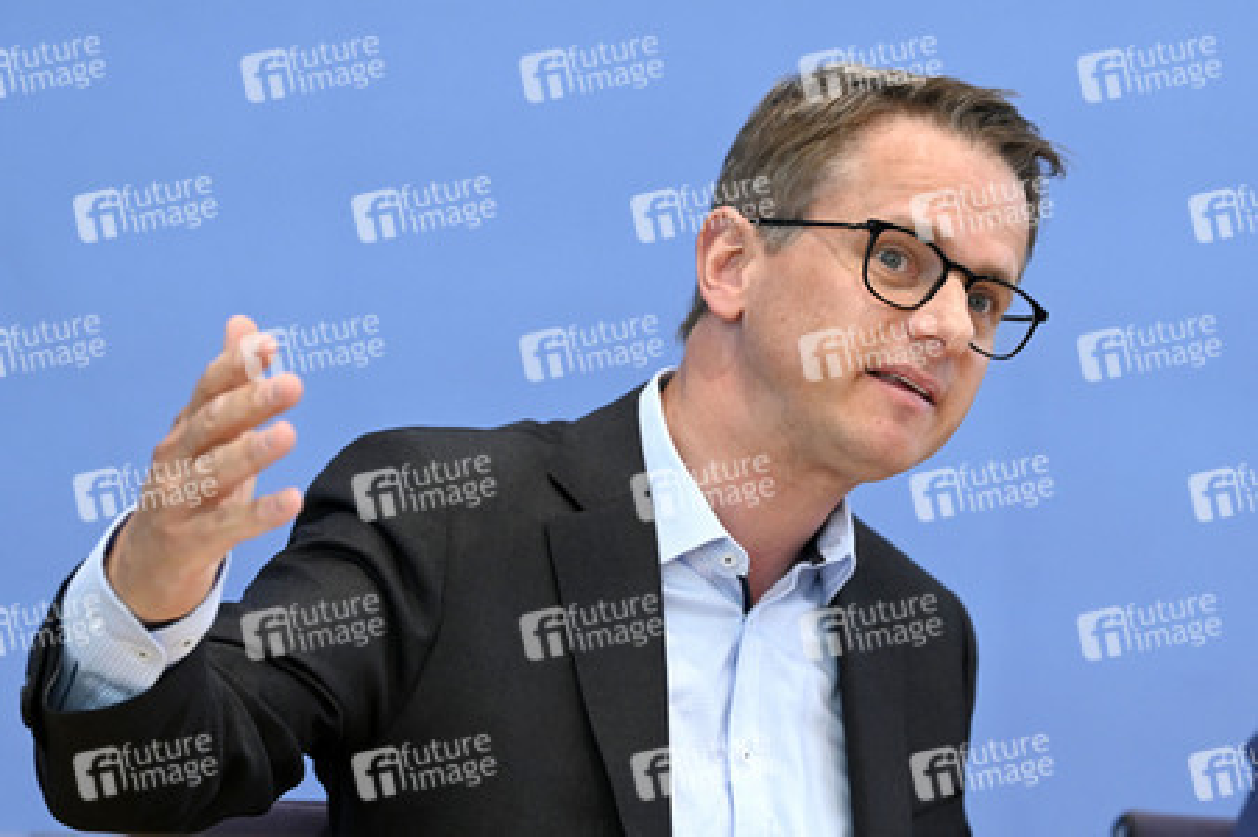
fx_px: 4714
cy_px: 418
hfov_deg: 15.2
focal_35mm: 135
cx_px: 629
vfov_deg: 10.1
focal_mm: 135
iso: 3200
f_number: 5.6
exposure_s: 1/640
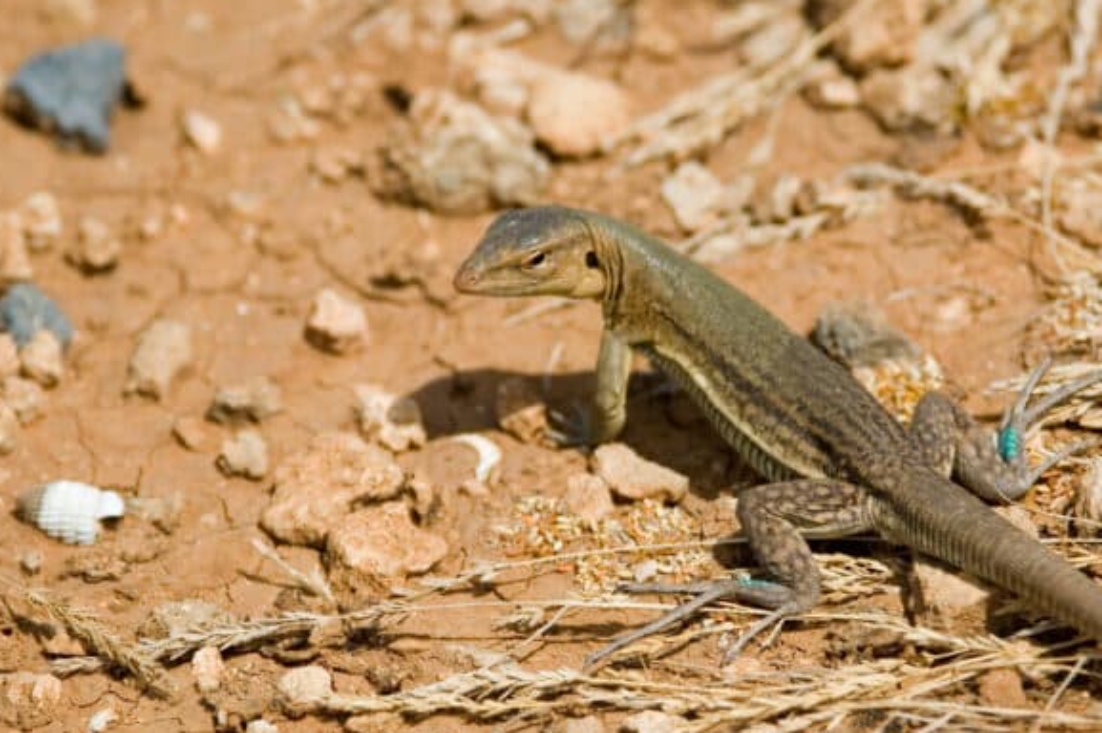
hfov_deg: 4.7
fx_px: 13430
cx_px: 659
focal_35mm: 439
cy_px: 390
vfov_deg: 3.1
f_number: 5.3
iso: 200
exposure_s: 1/1600
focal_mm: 220
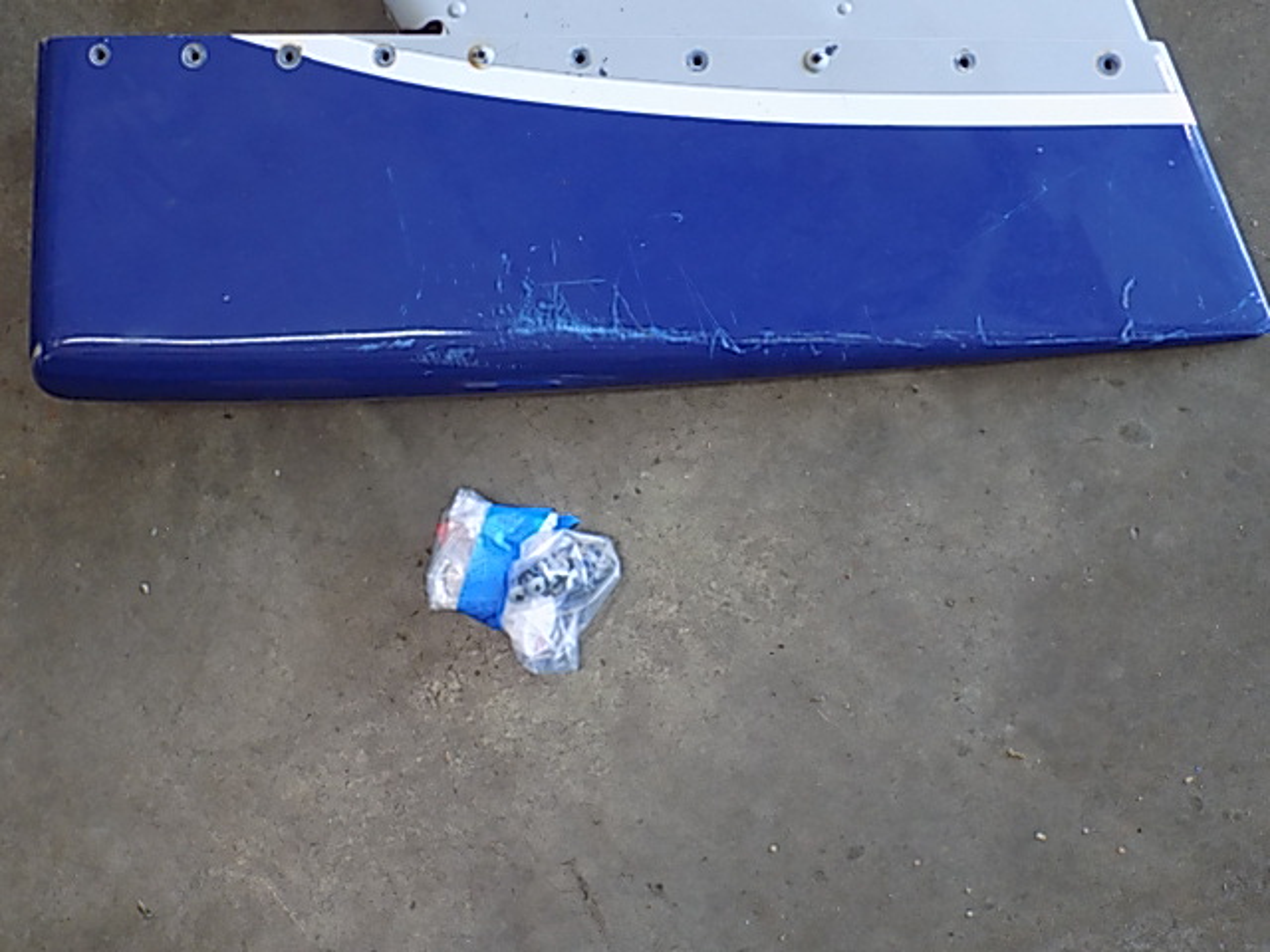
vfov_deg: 28.0
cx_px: 635
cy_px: 476
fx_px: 1908
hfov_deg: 36.8
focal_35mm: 52
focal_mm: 9.3
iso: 280
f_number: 3.9
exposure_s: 1/30
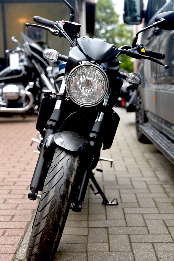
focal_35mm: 62
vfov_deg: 32.4
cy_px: 130
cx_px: 87
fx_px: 449
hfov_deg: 21.9
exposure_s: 1/60
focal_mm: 62
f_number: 4
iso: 100
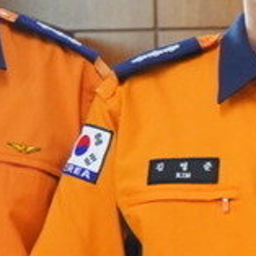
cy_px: 264
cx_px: 739
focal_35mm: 266
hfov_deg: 6.1
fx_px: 2226
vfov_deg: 6.6
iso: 2500
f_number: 5.6
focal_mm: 35
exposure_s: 1/125
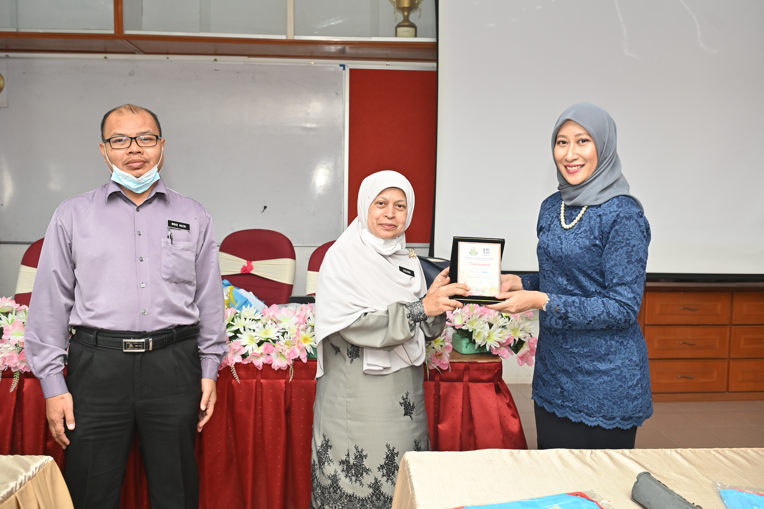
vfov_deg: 41.1
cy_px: 254
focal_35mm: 32
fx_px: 679
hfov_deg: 58.7
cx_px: 382
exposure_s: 1/125
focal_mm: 32
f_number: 3.5
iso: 640
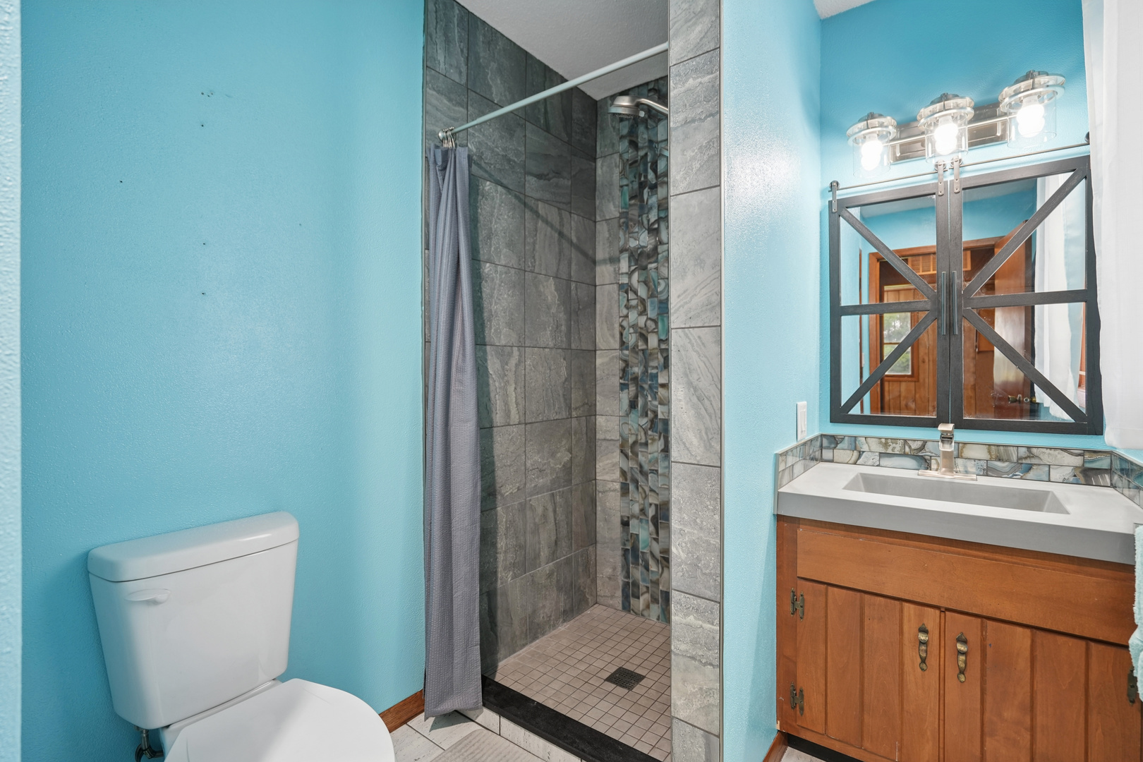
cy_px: 381
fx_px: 508
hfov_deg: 96.7
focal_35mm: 16
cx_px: 572
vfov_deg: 73.7
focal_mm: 16
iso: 400
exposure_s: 1/25
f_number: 4
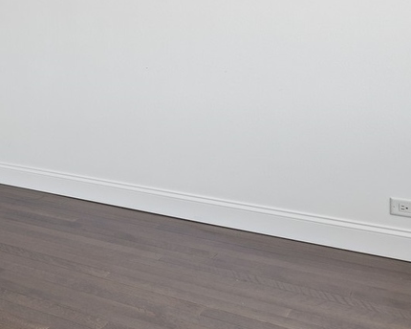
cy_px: 25
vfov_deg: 27.4
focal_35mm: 53
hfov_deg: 23.3
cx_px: -285
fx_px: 645
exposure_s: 1/5
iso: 200
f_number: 8
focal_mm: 15
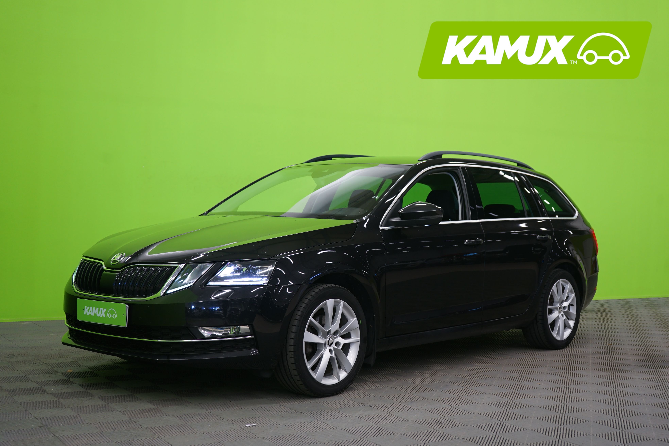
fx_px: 892
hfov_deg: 41.1
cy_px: 223
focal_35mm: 48
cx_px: 334
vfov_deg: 28.1
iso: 400
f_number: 5
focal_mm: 48
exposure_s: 1/8
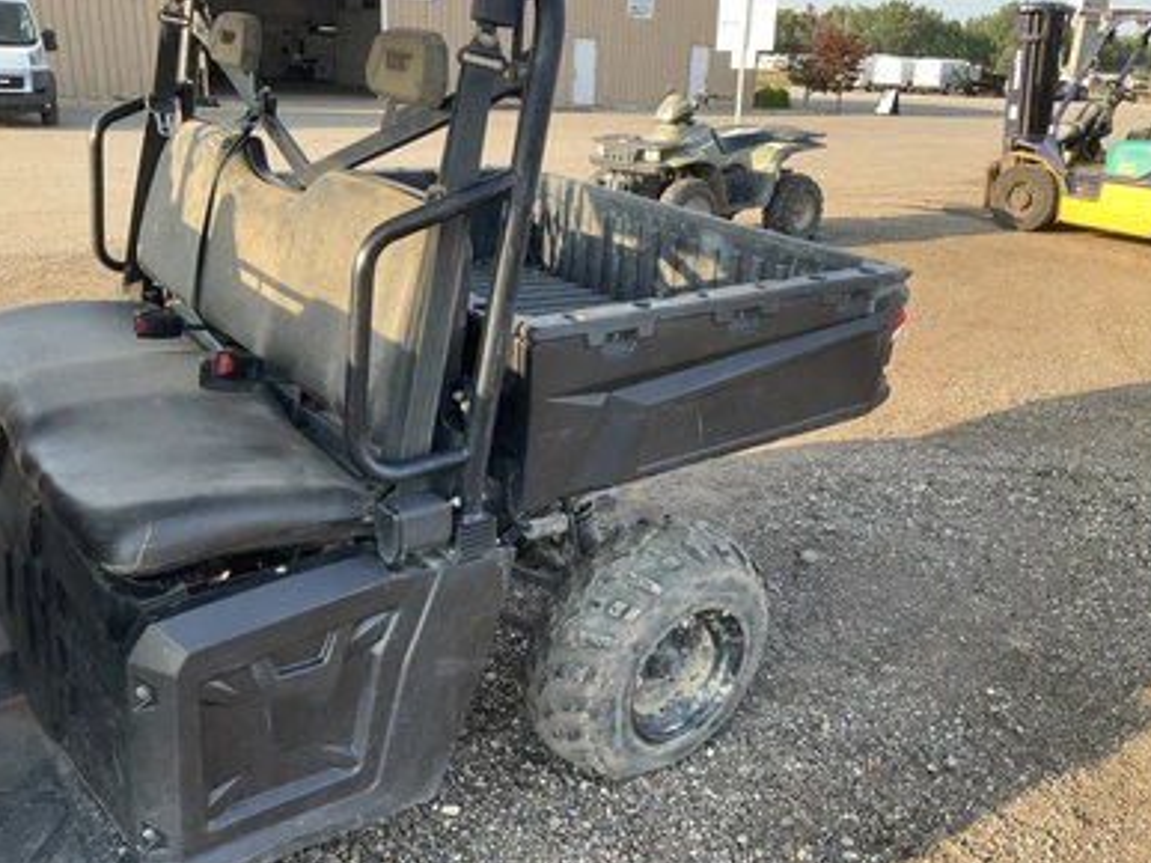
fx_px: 997
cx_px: 589
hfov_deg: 60.0
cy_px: 443
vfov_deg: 46.8
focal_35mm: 30
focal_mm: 3
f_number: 1.8
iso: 20
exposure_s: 1/167
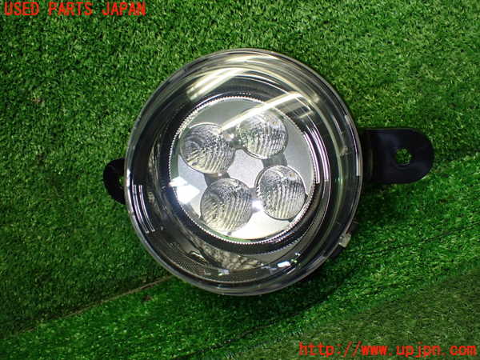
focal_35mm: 30
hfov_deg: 60.0
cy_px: 180
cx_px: 240
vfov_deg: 46.8
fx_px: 416
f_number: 2.3
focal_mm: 5.4
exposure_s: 1/125
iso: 400
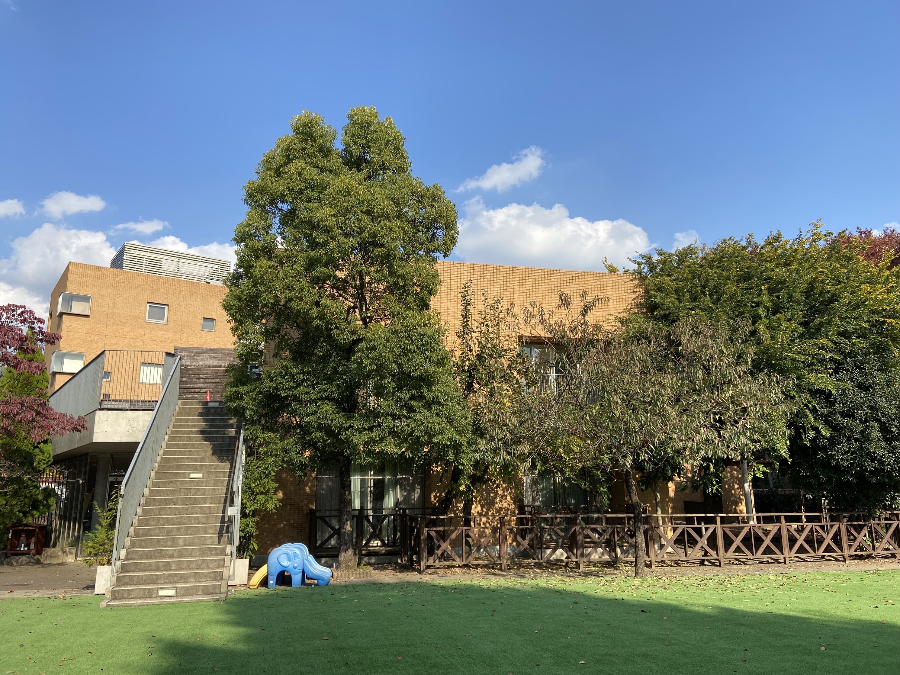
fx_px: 676
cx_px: 450
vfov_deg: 53.1
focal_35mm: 26
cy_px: 338
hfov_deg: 67.3
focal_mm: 4.25
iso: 32
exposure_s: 1/2141
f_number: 1.8
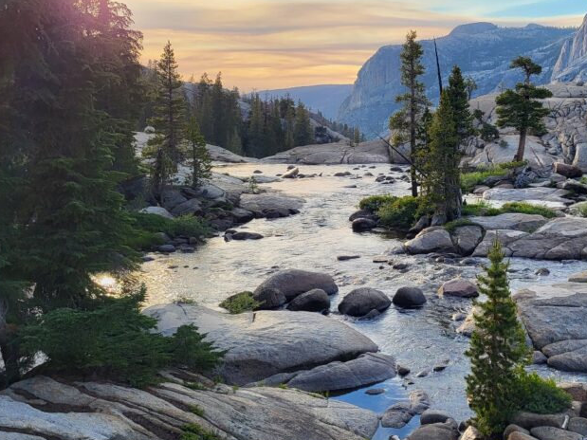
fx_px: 729
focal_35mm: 43
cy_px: 192
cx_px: 461
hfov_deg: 42.1
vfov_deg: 33.5
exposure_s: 1/1000
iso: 40
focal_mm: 5.4
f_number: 1.8
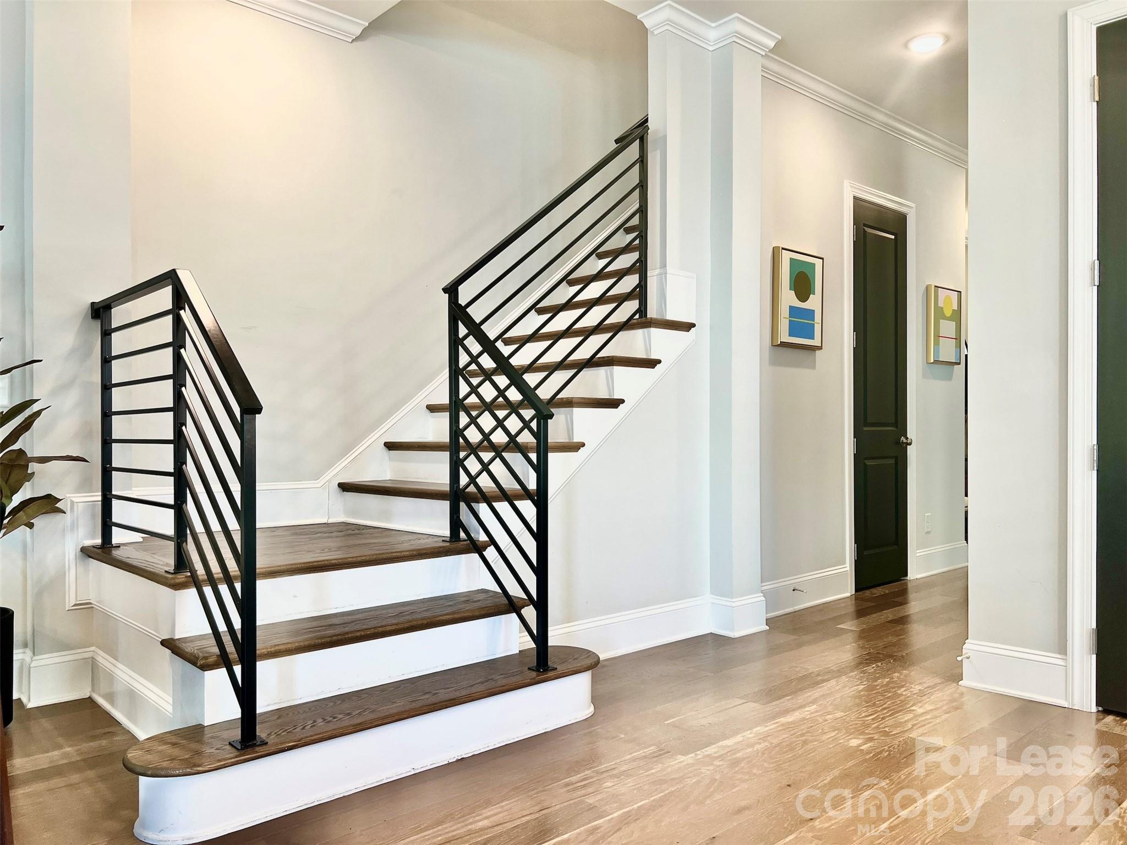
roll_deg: +0.1
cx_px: 564
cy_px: 422
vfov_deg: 53.0
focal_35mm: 26
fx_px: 846
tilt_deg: -0.6
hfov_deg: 67.3
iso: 80
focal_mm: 5.7
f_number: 1.5
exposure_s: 1/60
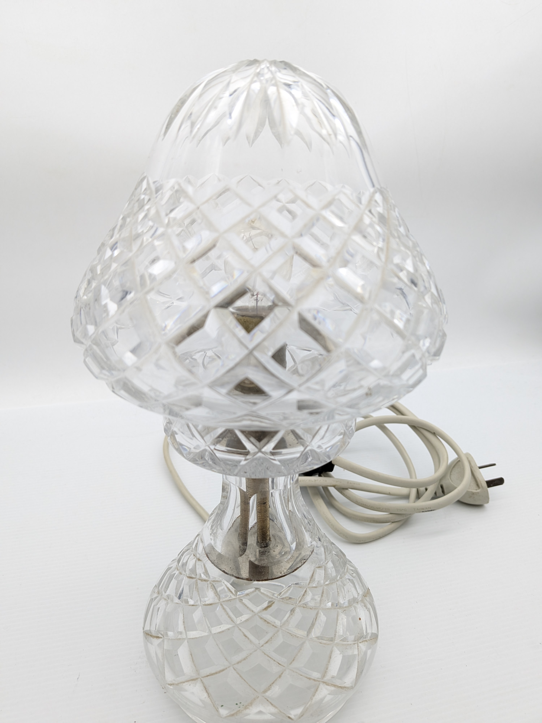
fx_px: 501
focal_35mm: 24
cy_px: 362
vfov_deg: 71.6
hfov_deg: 56.8
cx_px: 271
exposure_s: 1/147
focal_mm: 4.53
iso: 51
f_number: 1.7
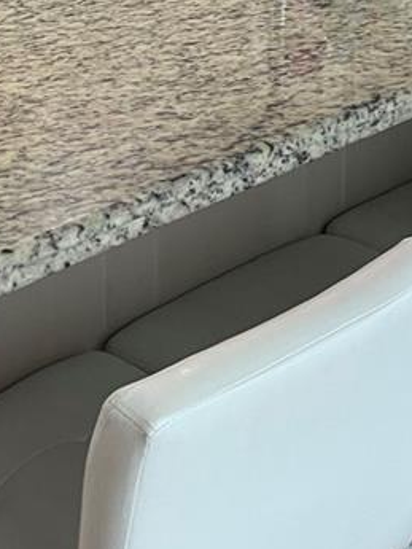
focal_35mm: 87
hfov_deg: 15.7
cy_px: -371
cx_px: -194
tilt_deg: -3.3
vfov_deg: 18.6
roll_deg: +1.9
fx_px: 1380
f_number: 1.6
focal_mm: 5.1
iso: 100
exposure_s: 1/60
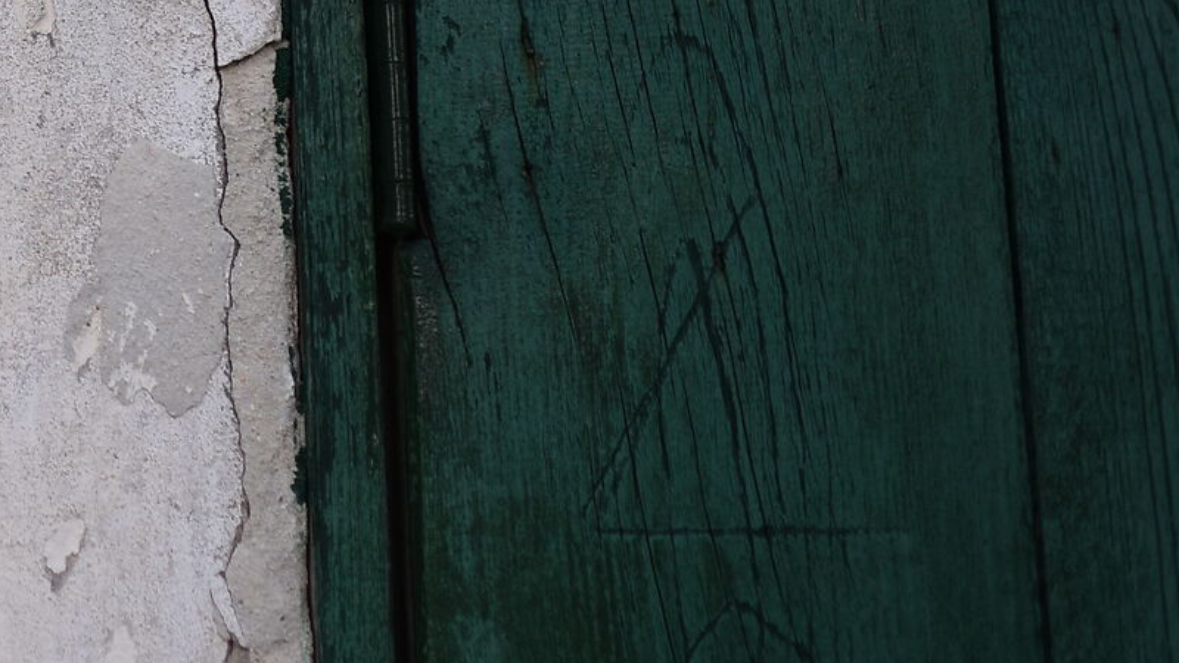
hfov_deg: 18.2
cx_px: -315
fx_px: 3439
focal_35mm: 110
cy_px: -190
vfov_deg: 10.8
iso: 125
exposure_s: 1/4000
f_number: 1.7
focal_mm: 35
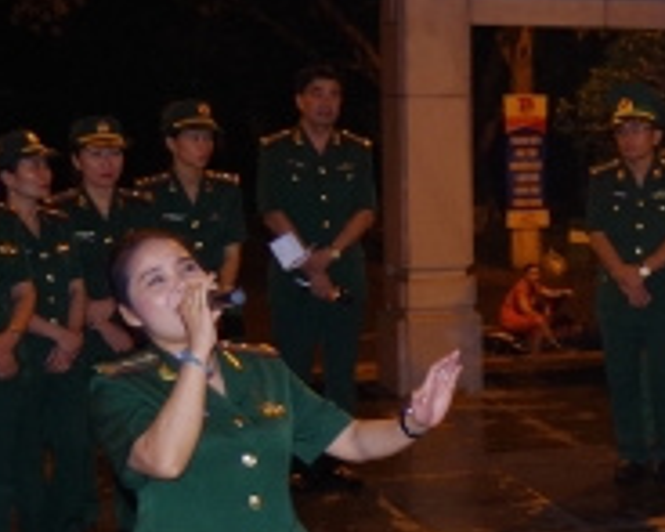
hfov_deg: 19.8
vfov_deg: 17.6
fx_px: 1711
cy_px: 369
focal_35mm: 87
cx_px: 918
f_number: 4
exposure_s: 1/20
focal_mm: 21
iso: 800
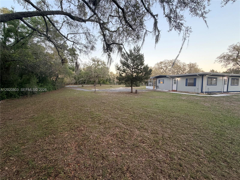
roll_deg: +0.5
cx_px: 120
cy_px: 90
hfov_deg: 102.1
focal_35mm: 14
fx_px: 97
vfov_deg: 85.7
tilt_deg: -2.6
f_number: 2.2
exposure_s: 1/121
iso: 160
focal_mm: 2.22
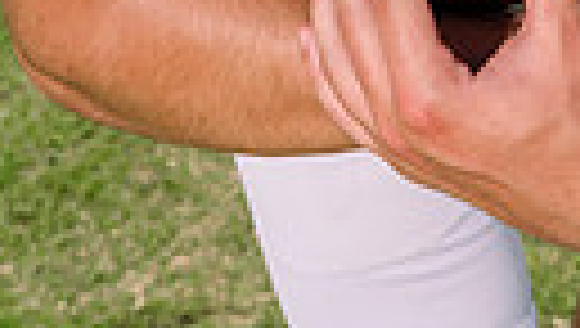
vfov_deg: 8.4
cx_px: 576
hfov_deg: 16.4
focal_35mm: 128
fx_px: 1971
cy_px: -566
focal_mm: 35
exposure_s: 1/200
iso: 50
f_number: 7.1
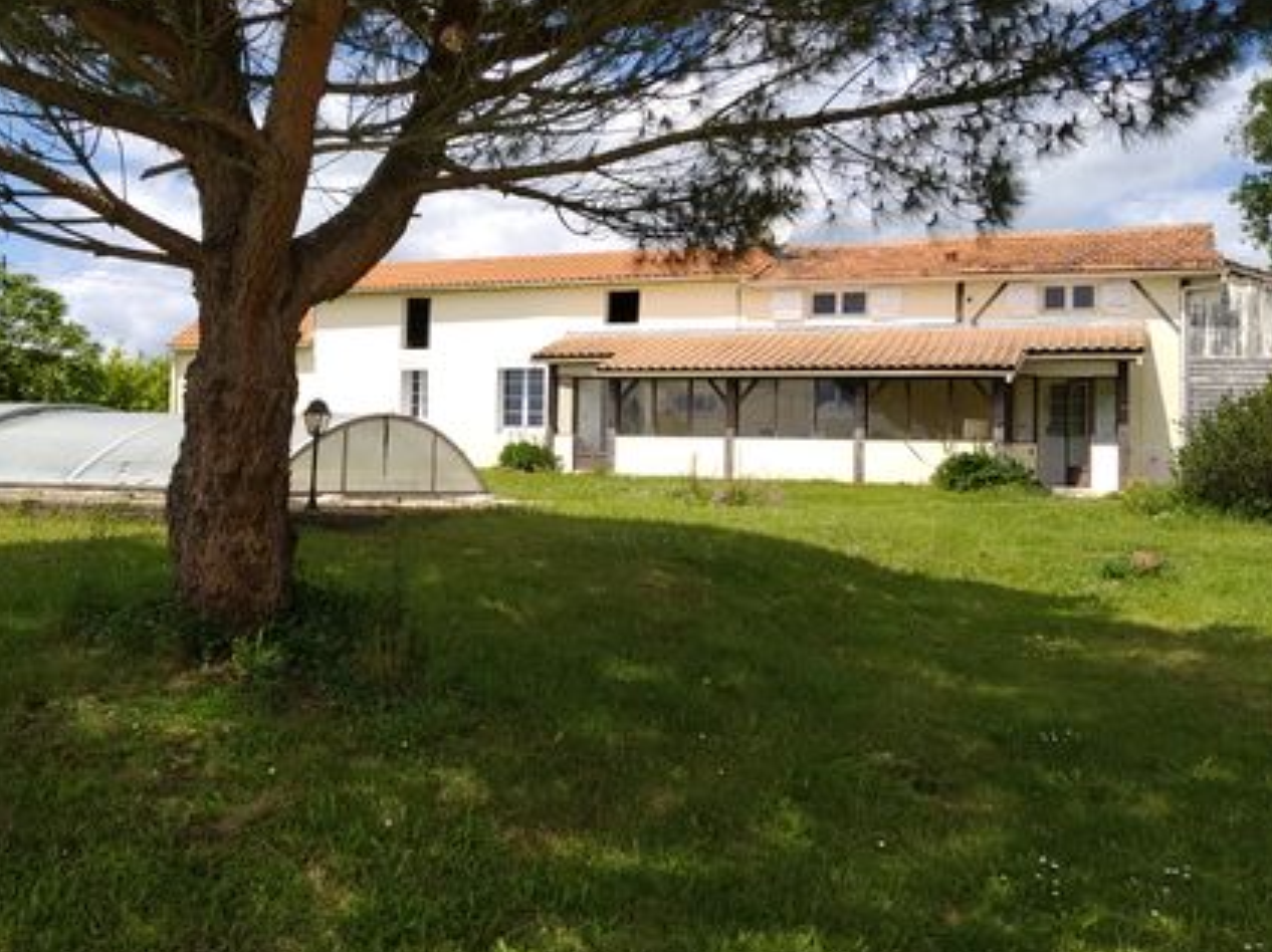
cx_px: 434
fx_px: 1359
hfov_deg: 49.4
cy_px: 398
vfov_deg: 38.5
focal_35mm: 37
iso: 100
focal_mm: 3.82
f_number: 2.2
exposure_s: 1/1340
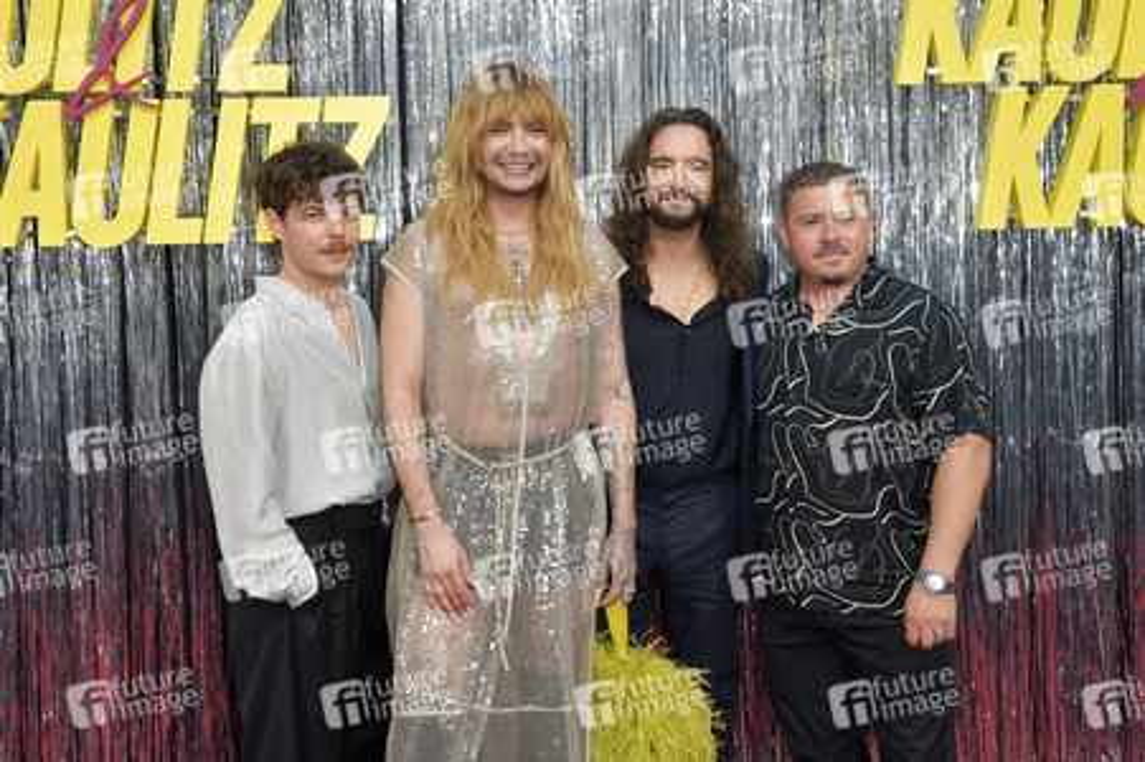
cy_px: 381
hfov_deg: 42.8
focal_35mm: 46
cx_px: 572
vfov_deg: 29.2
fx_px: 1462
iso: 640
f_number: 6.3
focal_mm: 46
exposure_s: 1/200
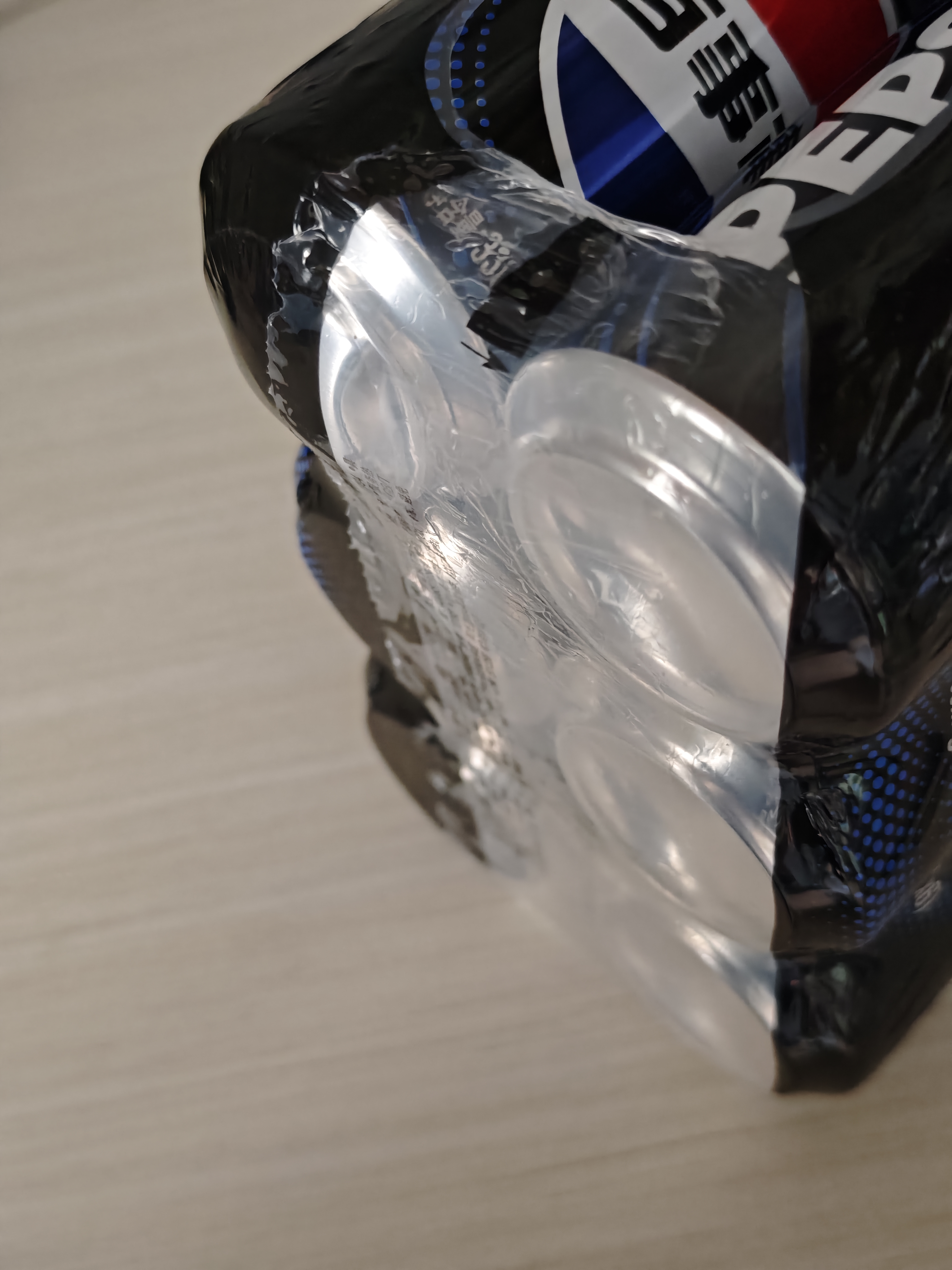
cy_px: 635
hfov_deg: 31.5
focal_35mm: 46
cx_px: 476
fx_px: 1687
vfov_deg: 41.2
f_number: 1.63
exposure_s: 1/32.1
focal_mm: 8.72
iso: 1600
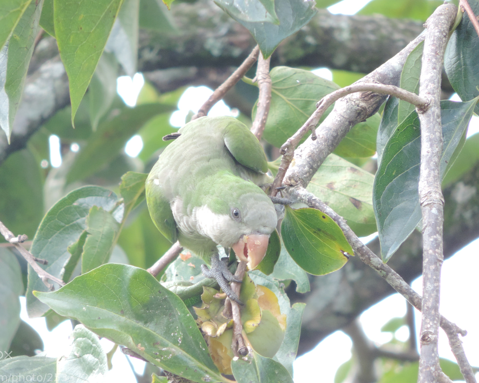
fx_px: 16333
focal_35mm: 1152
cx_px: 207
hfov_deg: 1.7
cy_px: 193
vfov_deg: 1.3
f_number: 5.9
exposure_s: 1/125
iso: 400
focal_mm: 180
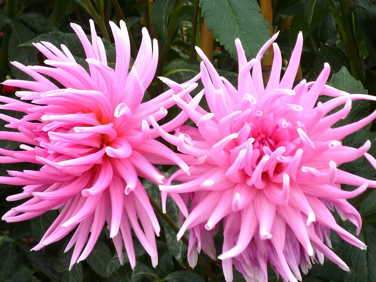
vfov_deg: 21.3
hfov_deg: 28.2
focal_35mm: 69
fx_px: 749
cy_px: 141
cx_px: 188
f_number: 4.3
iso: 80
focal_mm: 7.8
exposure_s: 1/100
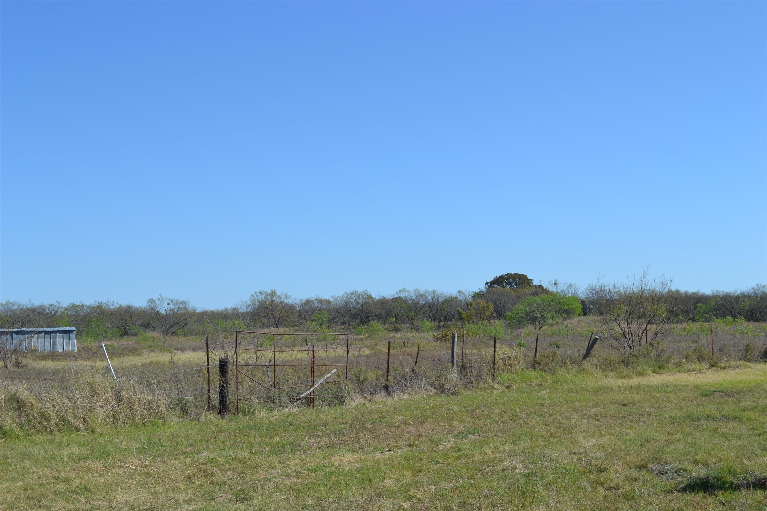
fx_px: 1086
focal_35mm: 51
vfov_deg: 26.5
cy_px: 256
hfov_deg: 38.9
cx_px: 384
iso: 100
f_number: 8
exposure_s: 1/250
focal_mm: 34
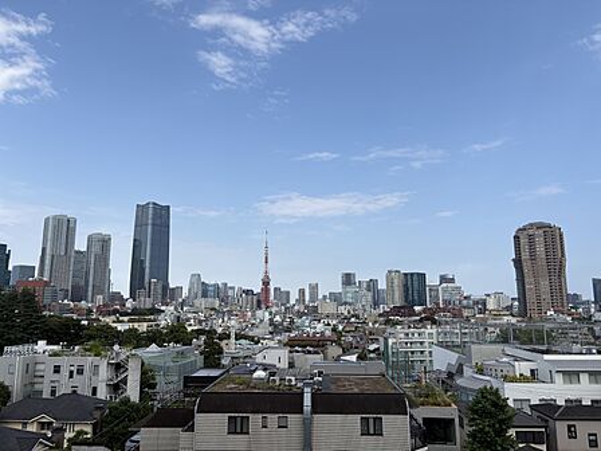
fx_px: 451
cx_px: 300
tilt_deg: +10.2
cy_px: 226
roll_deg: +0.1
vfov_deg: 53.1
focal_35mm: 26
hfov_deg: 67.3
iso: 50
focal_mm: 5.96
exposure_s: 1/3623
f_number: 1.6
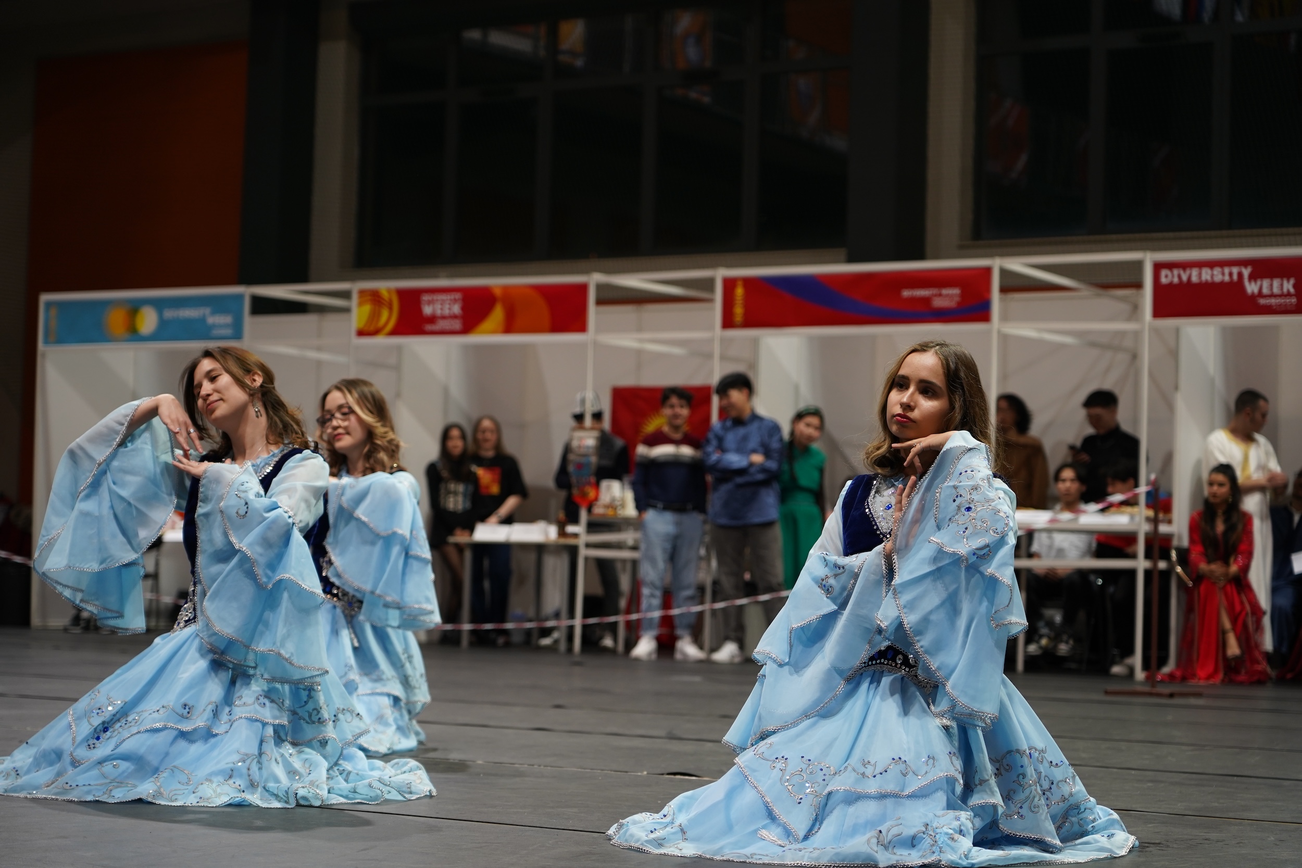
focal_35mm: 79
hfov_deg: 25.7
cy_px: 434
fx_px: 2857
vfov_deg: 17.3
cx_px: 651
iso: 800
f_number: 4
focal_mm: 79
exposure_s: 1/50
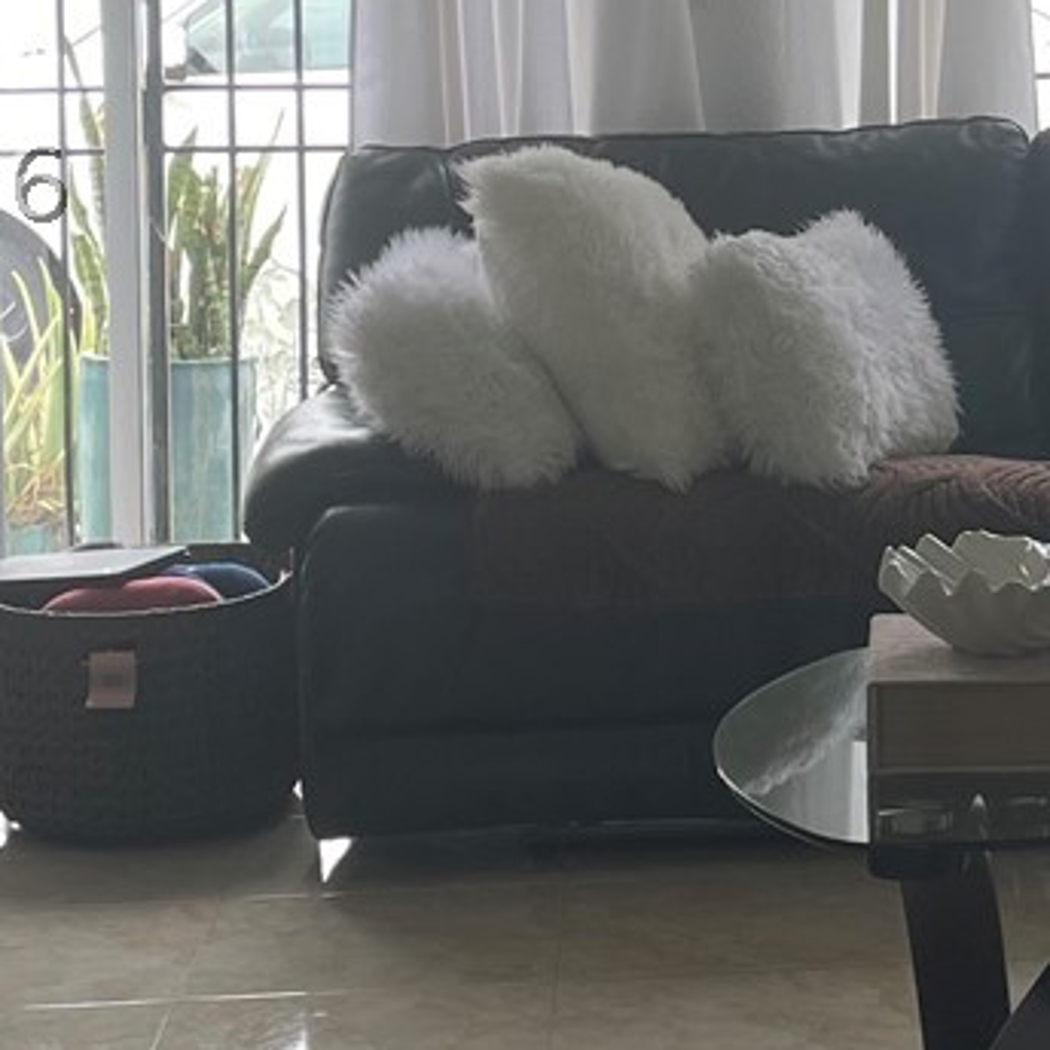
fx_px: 3672
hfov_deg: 16.0
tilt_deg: -4.3
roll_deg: +1.3
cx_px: 1001
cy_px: 180
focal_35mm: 107
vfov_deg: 16.1
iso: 40
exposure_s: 1/120
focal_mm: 4.2
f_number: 1.6
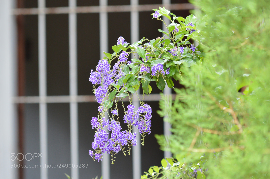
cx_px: 135
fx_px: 3372
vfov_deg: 3.0
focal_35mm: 450
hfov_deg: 4.6
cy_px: 90
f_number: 8
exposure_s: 1/80
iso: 400
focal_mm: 300
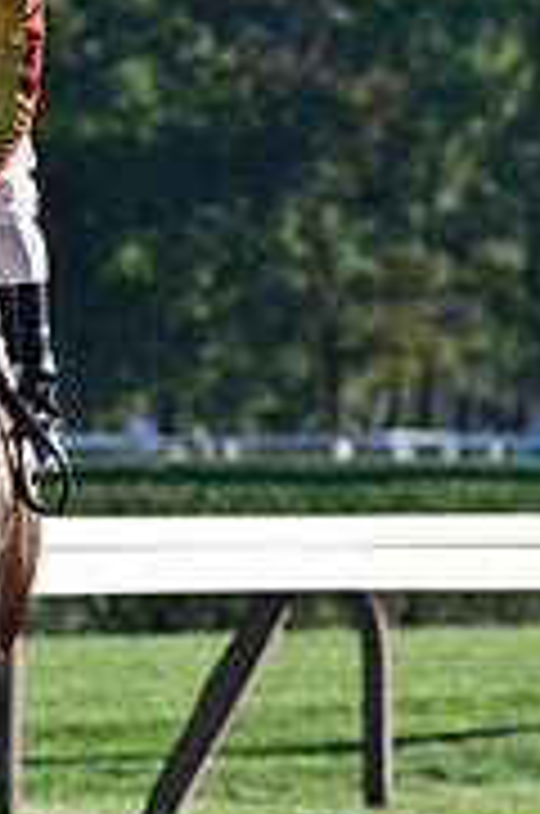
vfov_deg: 3.0
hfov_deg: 2.0
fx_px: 15566
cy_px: 310
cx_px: -106
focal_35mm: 689
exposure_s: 1/2000
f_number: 6.3
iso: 800
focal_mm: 185
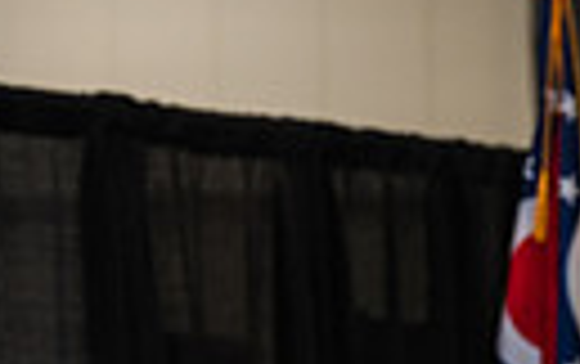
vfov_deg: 4.1
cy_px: 735
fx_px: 5081
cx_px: 1025
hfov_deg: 6.4
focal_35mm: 321
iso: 1250
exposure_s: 1/200
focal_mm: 70
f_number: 4.5
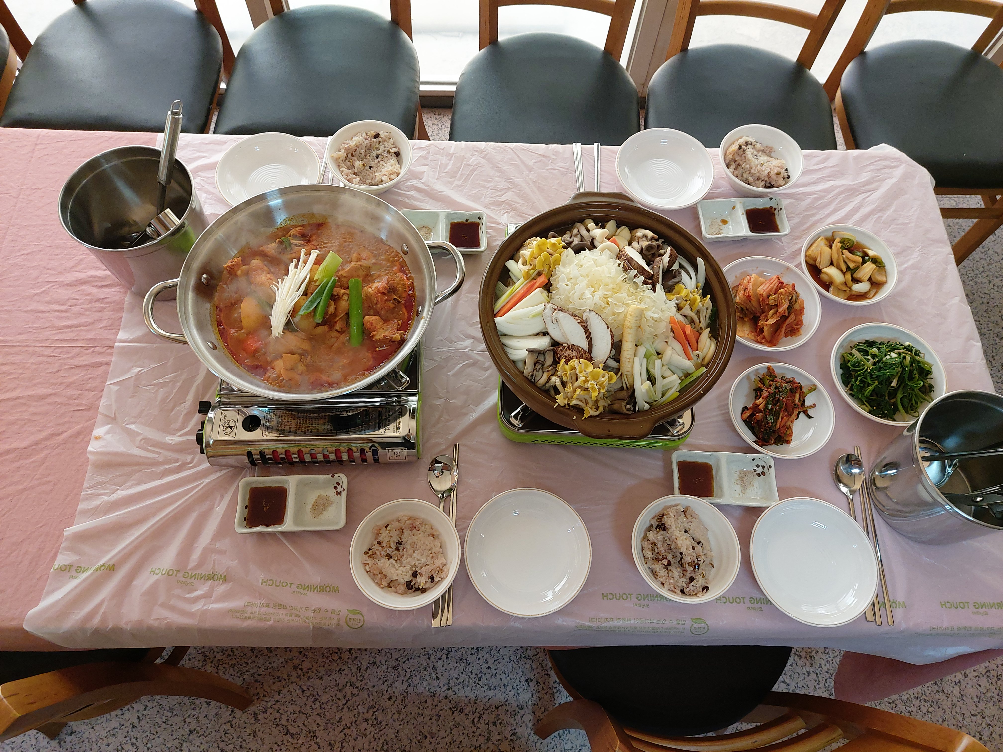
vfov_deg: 54.9
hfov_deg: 69.4
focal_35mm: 25
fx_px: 724
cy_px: 376
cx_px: 502
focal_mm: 4.58
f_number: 2
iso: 125
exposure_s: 1/60
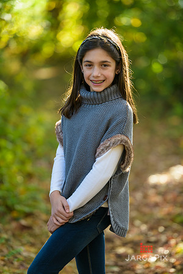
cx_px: 92
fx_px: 1411
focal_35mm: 185
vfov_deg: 11.1
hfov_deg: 7.4
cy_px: 137
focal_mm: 185
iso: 200
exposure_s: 1/200
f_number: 3.2
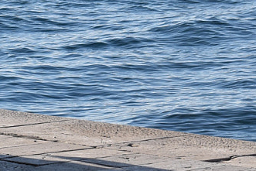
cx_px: -2
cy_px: -108
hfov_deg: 5.2
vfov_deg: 3.4
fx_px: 2834
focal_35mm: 398
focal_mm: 55
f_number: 11
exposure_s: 1/500
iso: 200
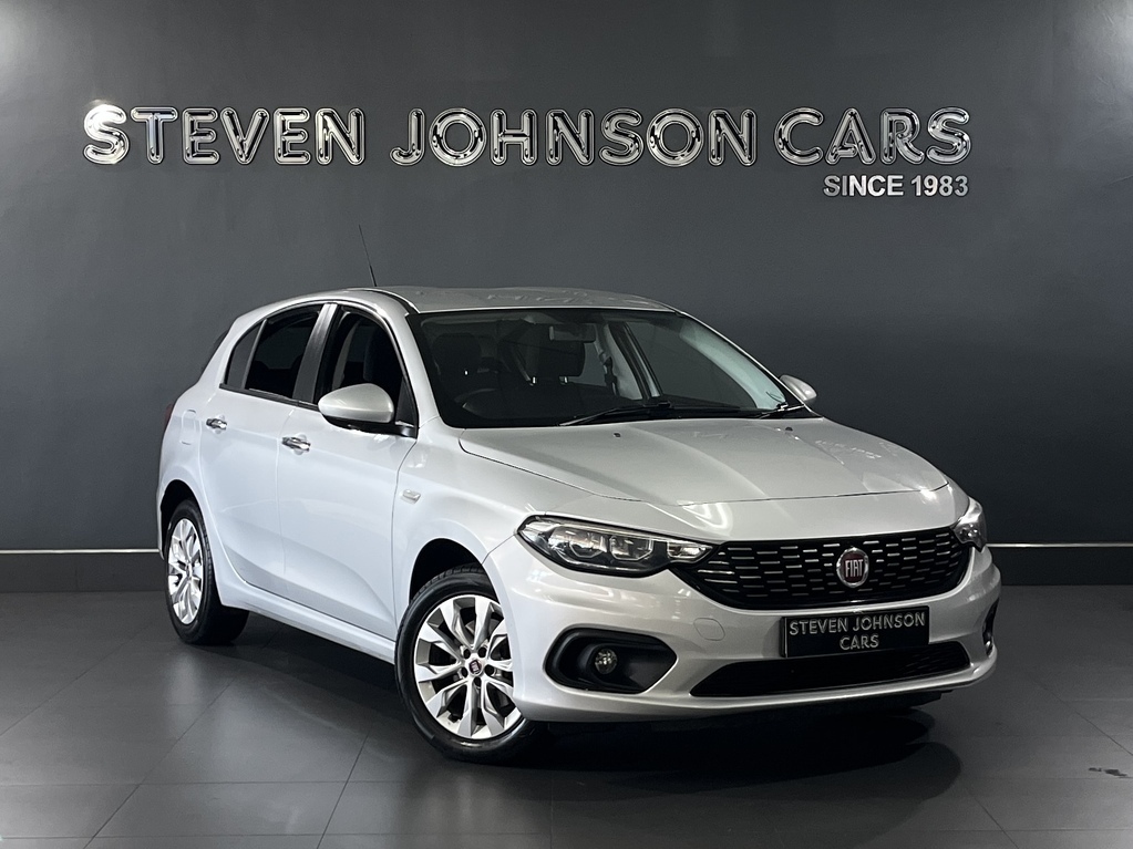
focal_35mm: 26
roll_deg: +1.1
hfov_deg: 67.3
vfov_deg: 53.1
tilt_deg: -3.0
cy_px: 424
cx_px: 566
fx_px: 851
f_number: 1.6
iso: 125
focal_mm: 5.1
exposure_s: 1/100
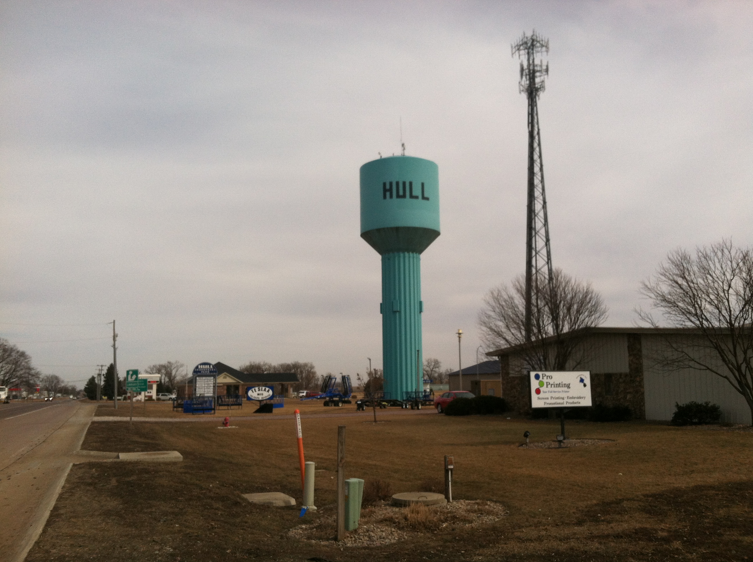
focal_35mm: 35
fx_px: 760
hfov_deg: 52.7
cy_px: 281
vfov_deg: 40.6
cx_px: 376
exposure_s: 1/2143
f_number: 2.8
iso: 80
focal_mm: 3.85
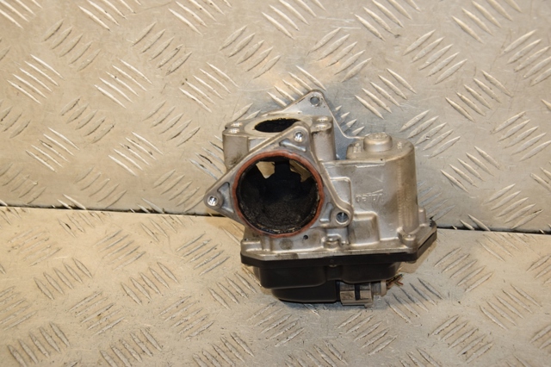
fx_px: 1147
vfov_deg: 18.2
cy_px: 184
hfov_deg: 27.0
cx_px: 276
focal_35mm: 75
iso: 800
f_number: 6.3
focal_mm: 50
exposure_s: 1/200
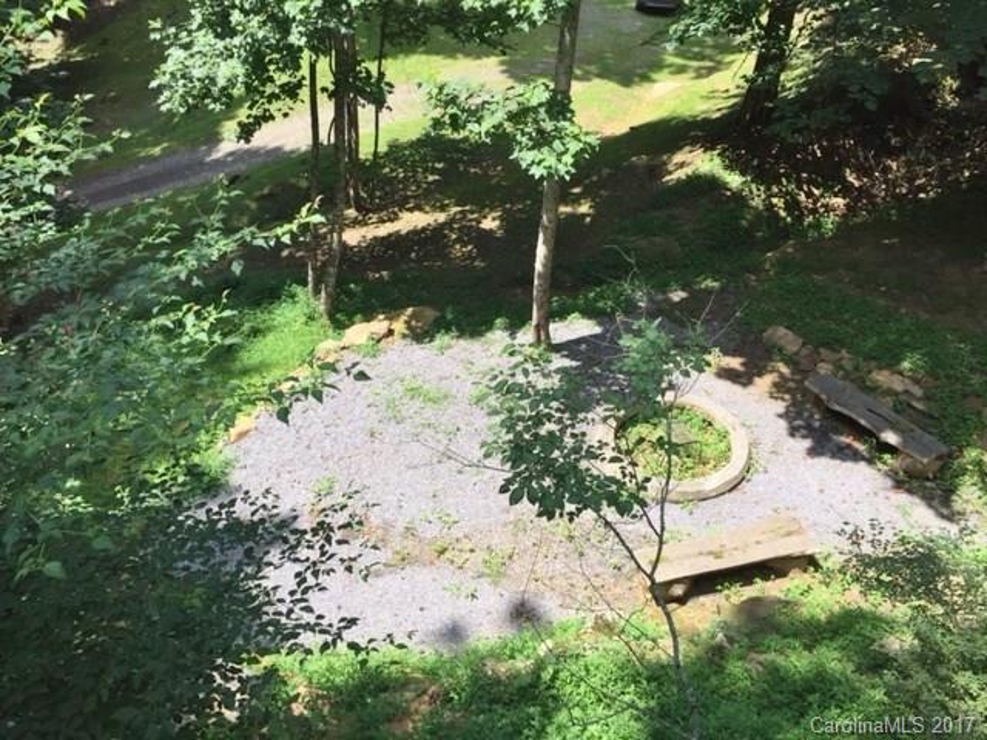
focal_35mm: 29
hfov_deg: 61.7
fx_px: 827
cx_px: 494
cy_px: 370
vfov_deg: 48.2
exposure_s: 1/824
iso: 32
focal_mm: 4.15
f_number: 2.2
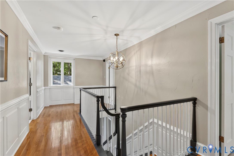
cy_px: 78
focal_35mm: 16
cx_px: 117
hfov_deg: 96.8
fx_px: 104
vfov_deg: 73.7
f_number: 9
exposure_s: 1/6
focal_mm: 16
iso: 1250
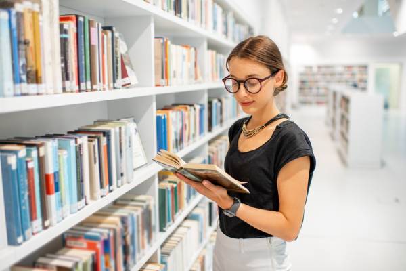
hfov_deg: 54.4
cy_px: 136
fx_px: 395
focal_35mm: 35
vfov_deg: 37.9
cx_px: 203
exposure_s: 1/160
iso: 800
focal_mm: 35
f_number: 2
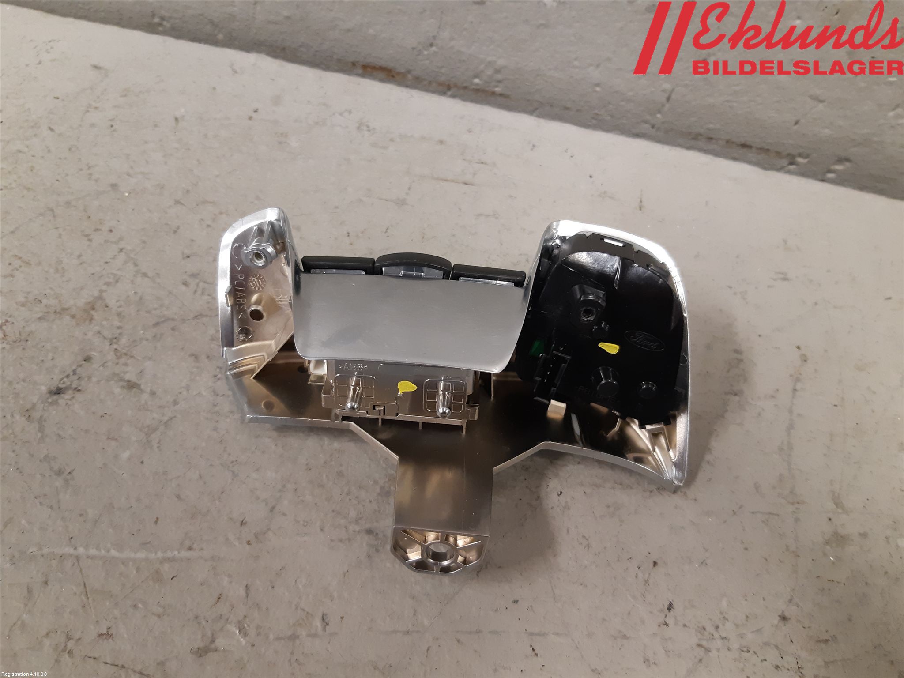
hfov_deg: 67.3
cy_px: 339
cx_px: 452
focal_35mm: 26
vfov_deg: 53.1
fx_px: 679
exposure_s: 1/50
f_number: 1.7
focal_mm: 3.93
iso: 160
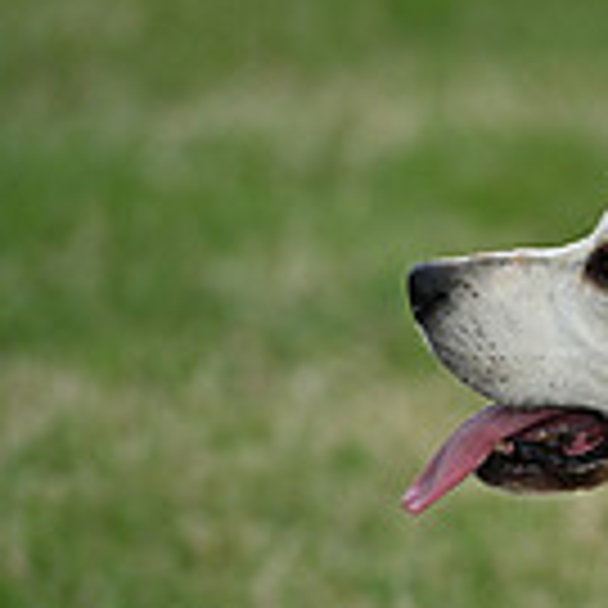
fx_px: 13831
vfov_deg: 2.5
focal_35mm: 696
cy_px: 718
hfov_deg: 2.5
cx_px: 1216
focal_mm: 190
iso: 280
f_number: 4.5
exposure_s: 1/1250
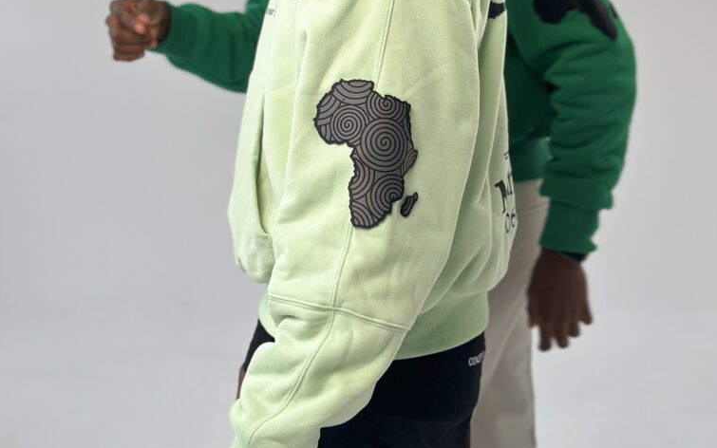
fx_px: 1348
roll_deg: -1.0
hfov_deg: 29.8
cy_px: 42
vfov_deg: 18.5
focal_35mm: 69
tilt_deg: -3.1
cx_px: 364
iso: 125
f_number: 1.78
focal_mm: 6.86
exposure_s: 1/121
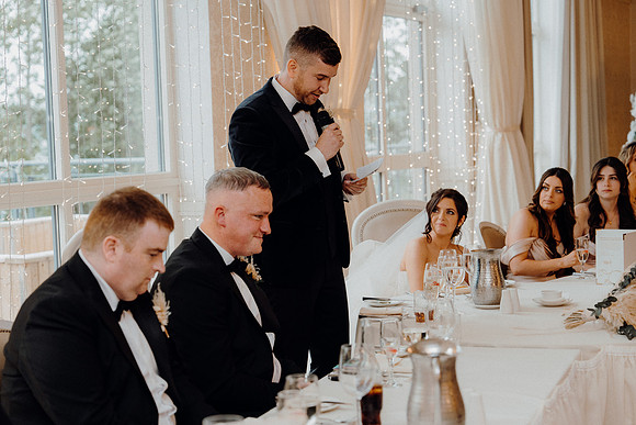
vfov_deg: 19.5
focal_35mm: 70
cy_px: 212
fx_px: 1237
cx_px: 318
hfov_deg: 28.8
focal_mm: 70
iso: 1250
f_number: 3.5
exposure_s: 1/160
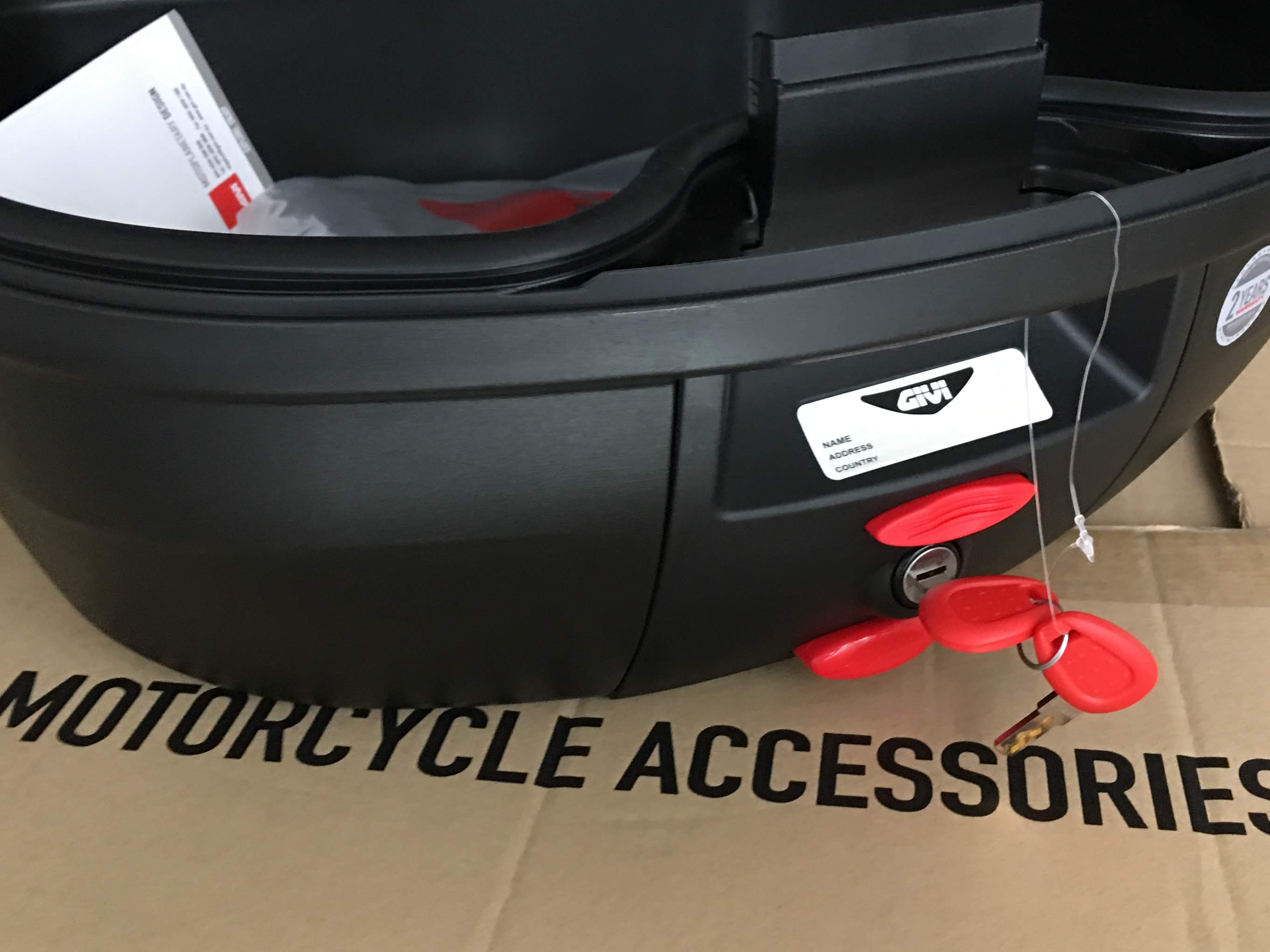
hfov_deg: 43.7
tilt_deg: -21.8
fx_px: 1578
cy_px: 322
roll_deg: -0.9
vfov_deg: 33.3
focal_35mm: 43
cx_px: 747
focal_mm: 4.15
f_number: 2.2
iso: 100
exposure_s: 1/10
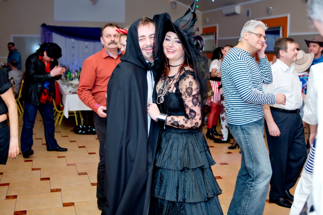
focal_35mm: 35
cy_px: 108
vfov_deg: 37.9
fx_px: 314
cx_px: 162
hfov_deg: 54.4
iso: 320
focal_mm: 35
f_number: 2.8
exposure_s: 1/320
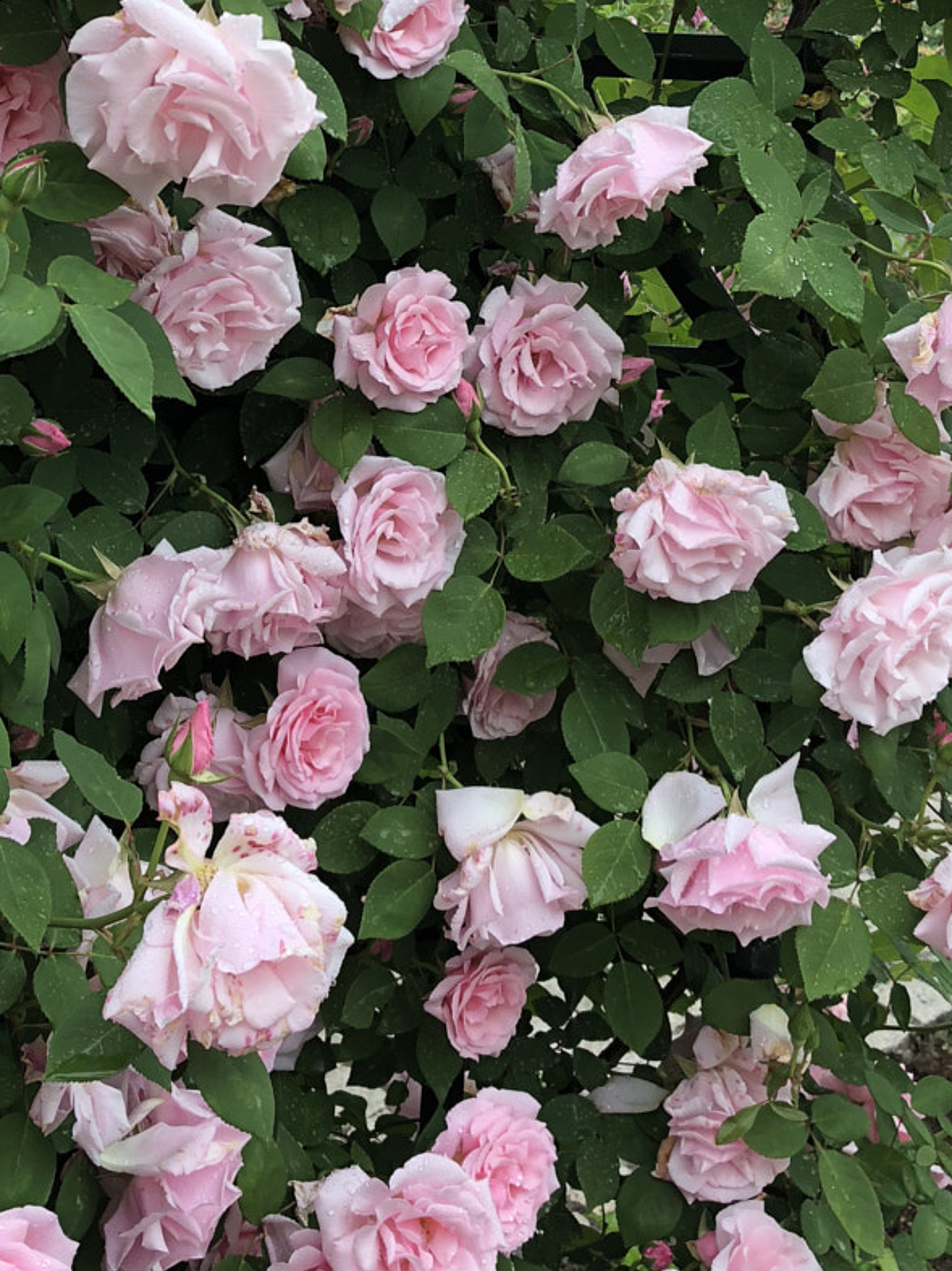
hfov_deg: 25.5
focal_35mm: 57
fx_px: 2091
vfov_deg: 33.0
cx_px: 297
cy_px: 291
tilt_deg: -6.7
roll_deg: -1.8
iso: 25
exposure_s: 1/120
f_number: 1.8
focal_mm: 4
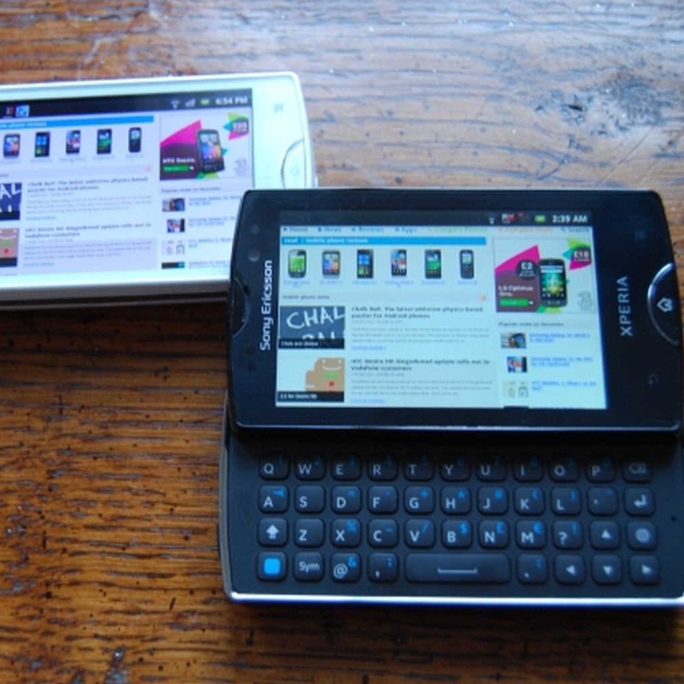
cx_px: 277
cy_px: 338
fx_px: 1297
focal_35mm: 58
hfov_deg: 29.5
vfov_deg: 29.6
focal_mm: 30
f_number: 4.2
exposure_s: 1/30
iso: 360
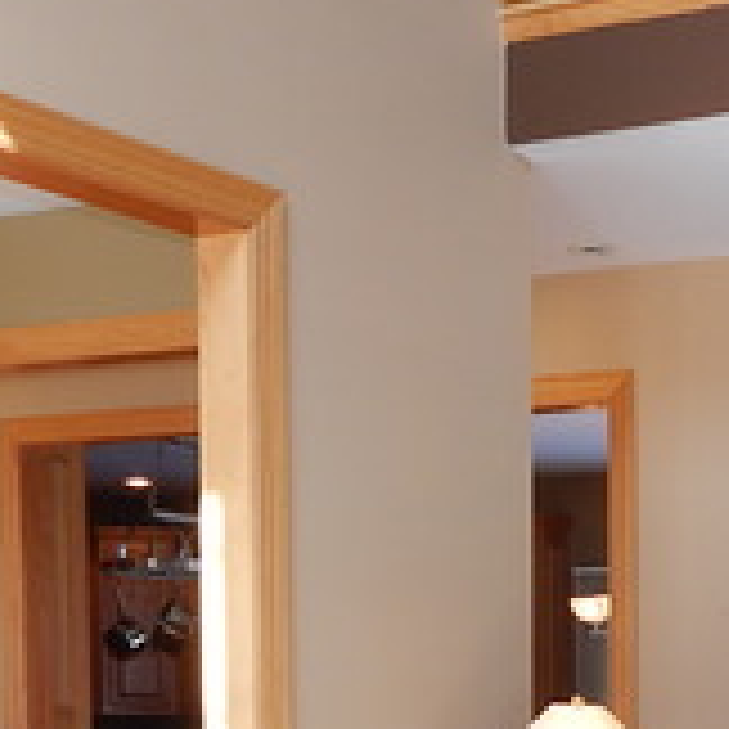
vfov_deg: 21.2
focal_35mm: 77
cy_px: 832
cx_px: 747
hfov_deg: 21.6
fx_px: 1835
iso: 125
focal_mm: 4
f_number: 3
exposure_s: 1/60
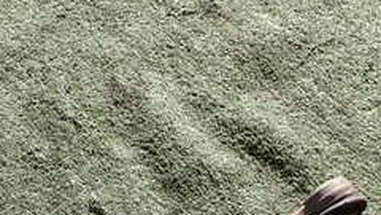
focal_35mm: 68
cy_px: 339
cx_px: 71
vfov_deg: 16.0
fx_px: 687
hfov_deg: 30.2
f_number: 2.8
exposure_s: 1/320
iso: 100
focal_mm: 4.5
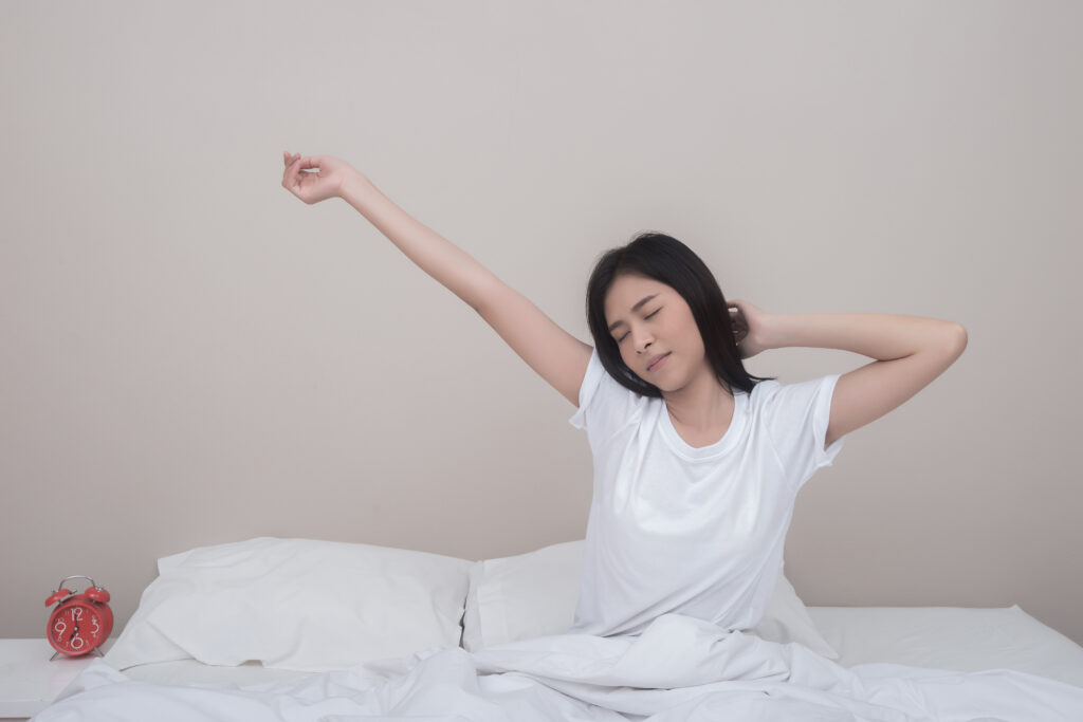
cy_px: 361
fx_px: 1053
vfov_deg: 37.9
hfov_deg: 54.4
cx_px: 542
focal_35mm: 35
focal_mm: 35
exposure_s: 1/160
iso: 100
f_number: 11
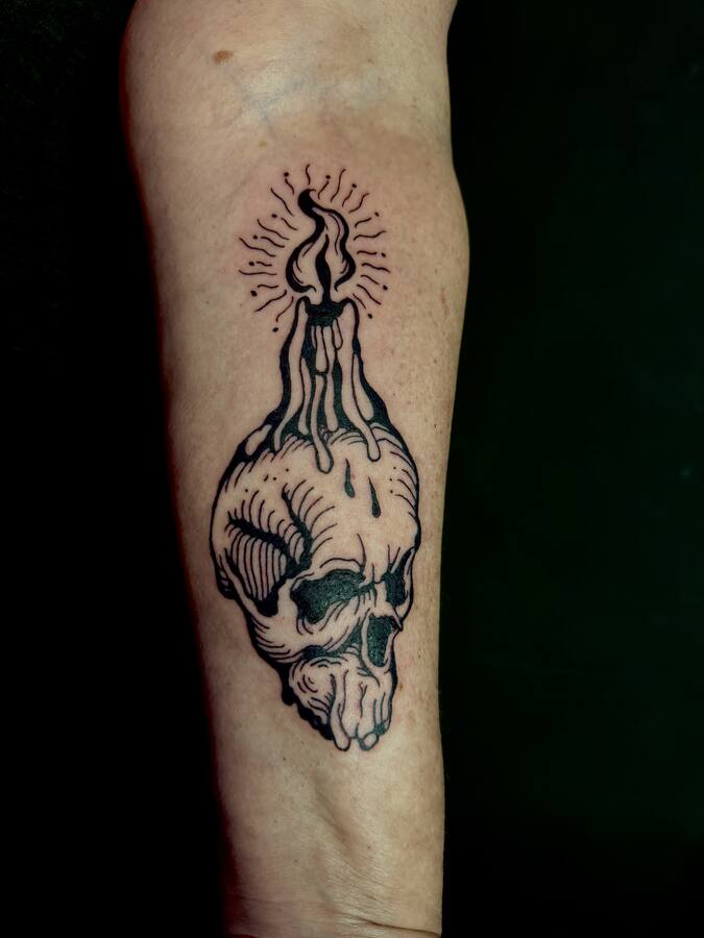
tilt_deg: -13.5
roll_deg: -19.4
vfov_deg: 71.6
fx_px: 651
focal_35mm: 24
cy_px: 469
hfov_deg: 56.8
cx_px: 352
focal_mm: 6.76
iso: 250
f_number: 1.78
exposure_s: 1/50
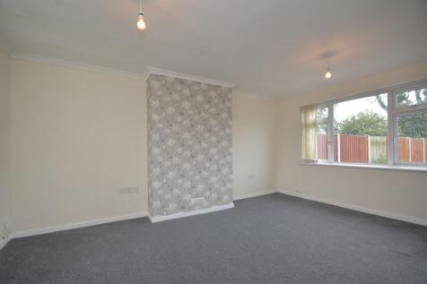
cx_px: 214
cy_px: 142
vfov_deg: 77.3
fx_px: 178
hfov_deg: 100.4
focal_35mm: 15
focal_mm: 10
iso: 200
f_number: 4.5
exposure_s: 1/80
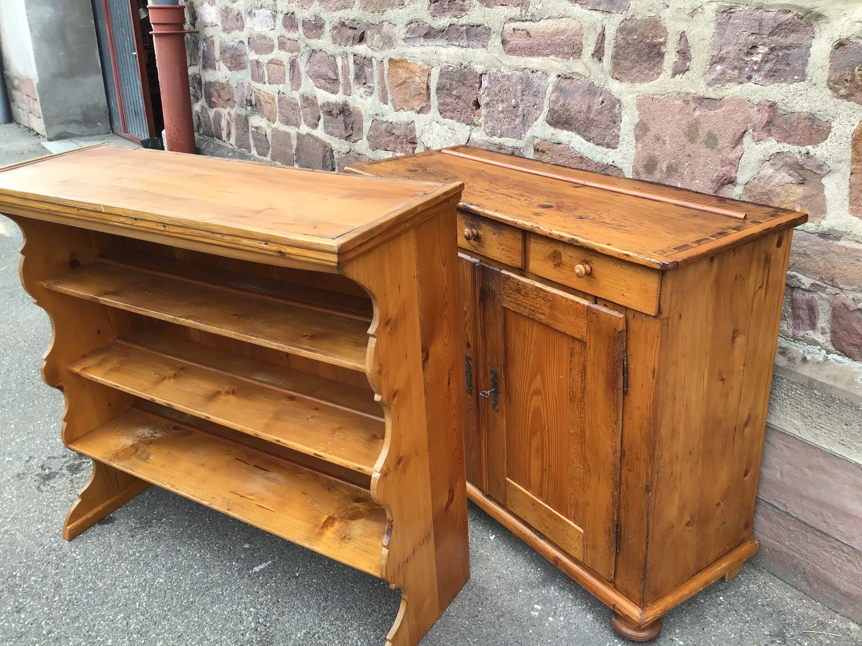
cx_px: 431
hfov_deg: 58.4
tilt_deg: -23.8
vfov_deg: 45.4
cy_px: 323
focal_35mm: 31
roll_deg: +0.9
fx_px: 772
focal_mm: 3.3
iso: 25
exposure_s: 1/122
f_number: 2.4
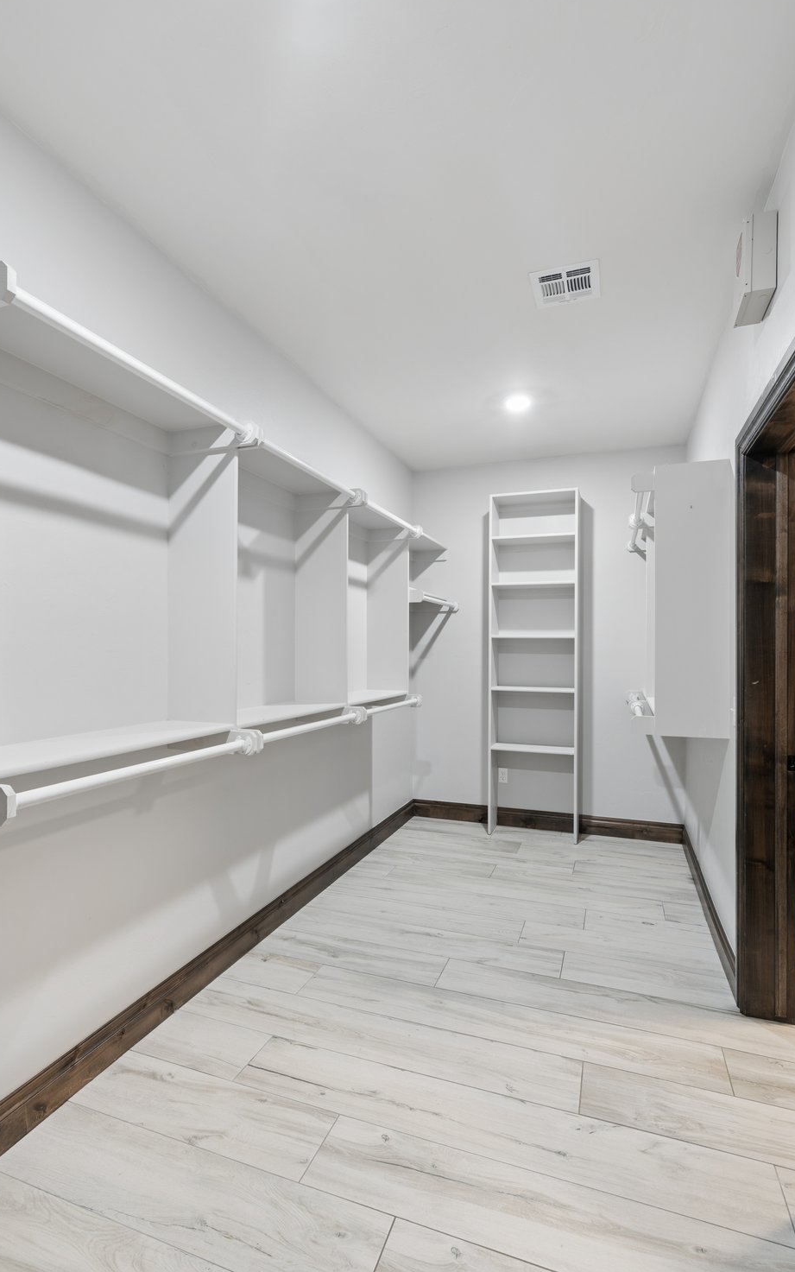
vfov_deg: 94.3
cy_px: 651
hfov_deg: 68.0
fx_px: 589
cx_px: 388
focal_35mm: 17
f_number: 8
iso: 200
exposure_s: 1/4
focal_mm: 16
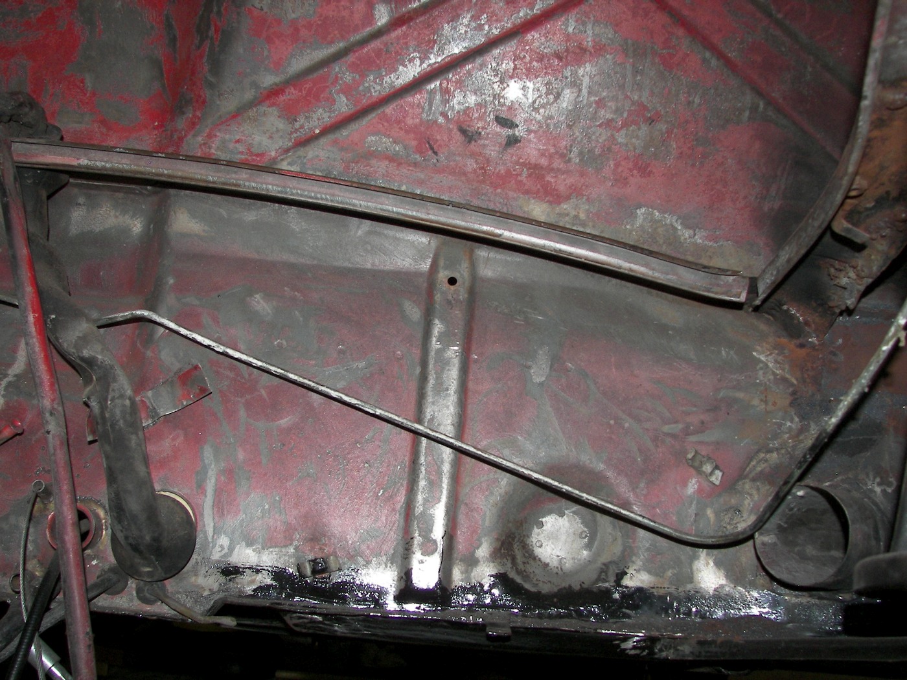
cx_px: 454
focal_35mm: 36
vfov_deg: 39.7
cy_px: 340
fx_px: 943
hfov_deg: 51.4
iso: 100
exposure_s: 1/30
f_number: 2.8
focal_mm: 6
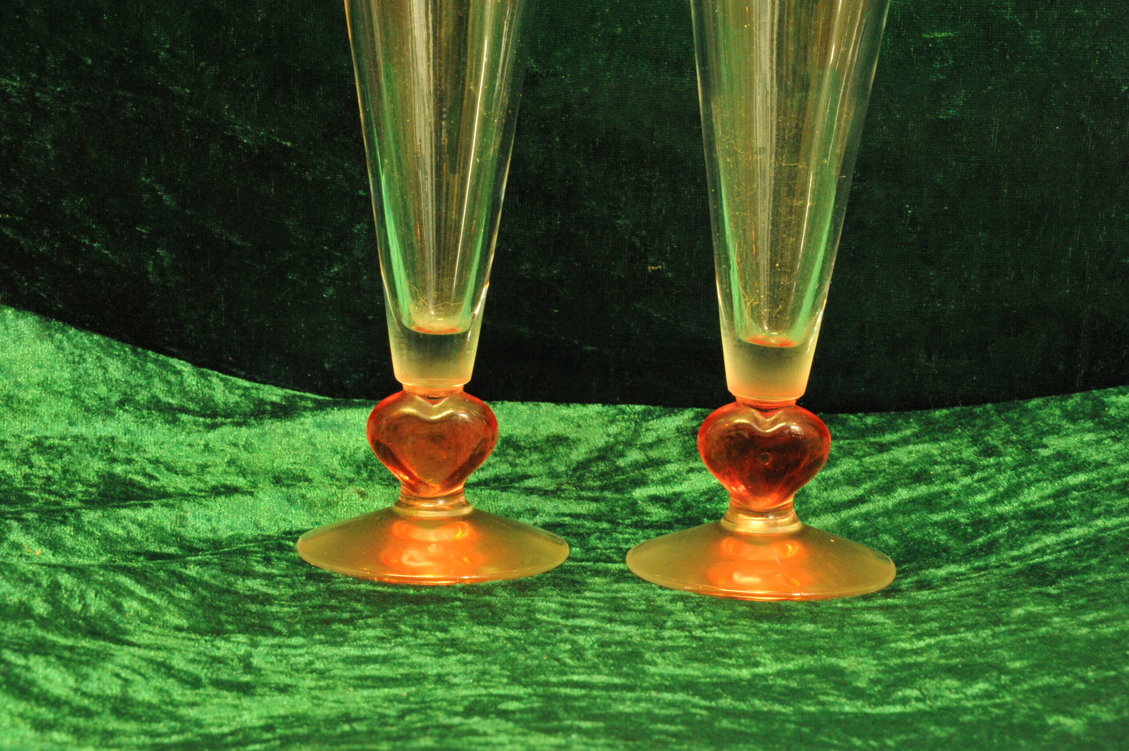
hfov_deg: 17.1
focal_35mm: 120
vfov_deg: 11.4
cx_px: 564
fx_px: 3761
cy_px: 376
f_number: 22
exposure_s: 1/4
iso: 6400
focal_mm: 120
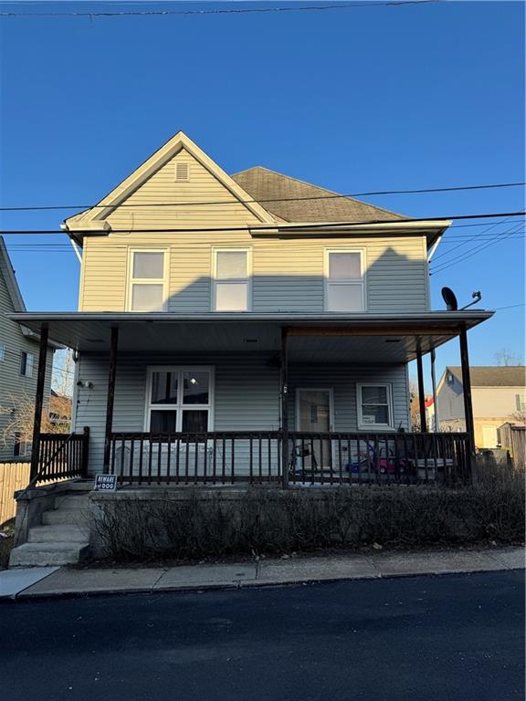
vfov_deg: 71.6
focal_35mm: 24
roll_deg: +0.0
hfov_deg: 56.8
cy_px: 350
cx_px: 263
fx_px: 486
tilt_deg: +10.0
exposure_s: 1/2415
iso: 80
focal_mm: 6.76
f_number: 1.78
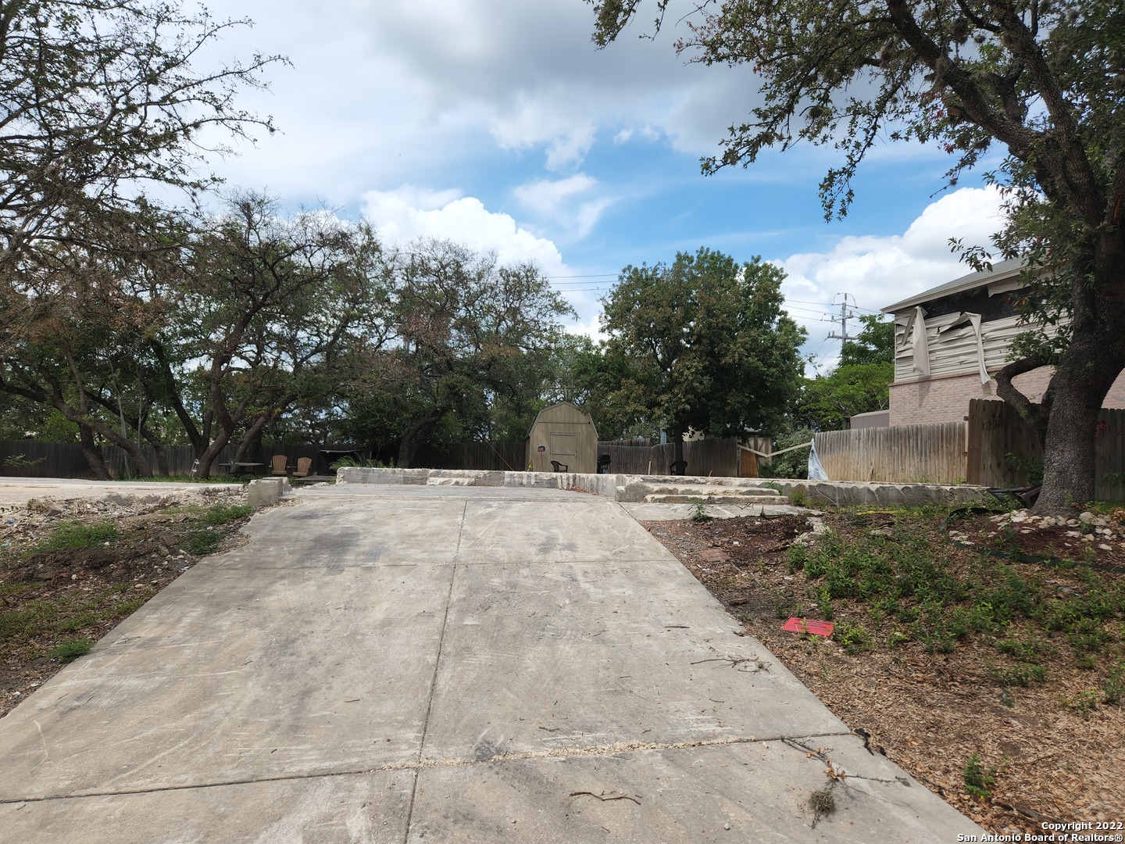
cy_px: 422
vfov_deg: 58.9
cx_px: 562
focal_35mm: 23
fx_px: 747
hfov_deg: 73.9
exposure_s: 1/1402
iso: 20
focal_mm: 5.4
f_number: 1.8
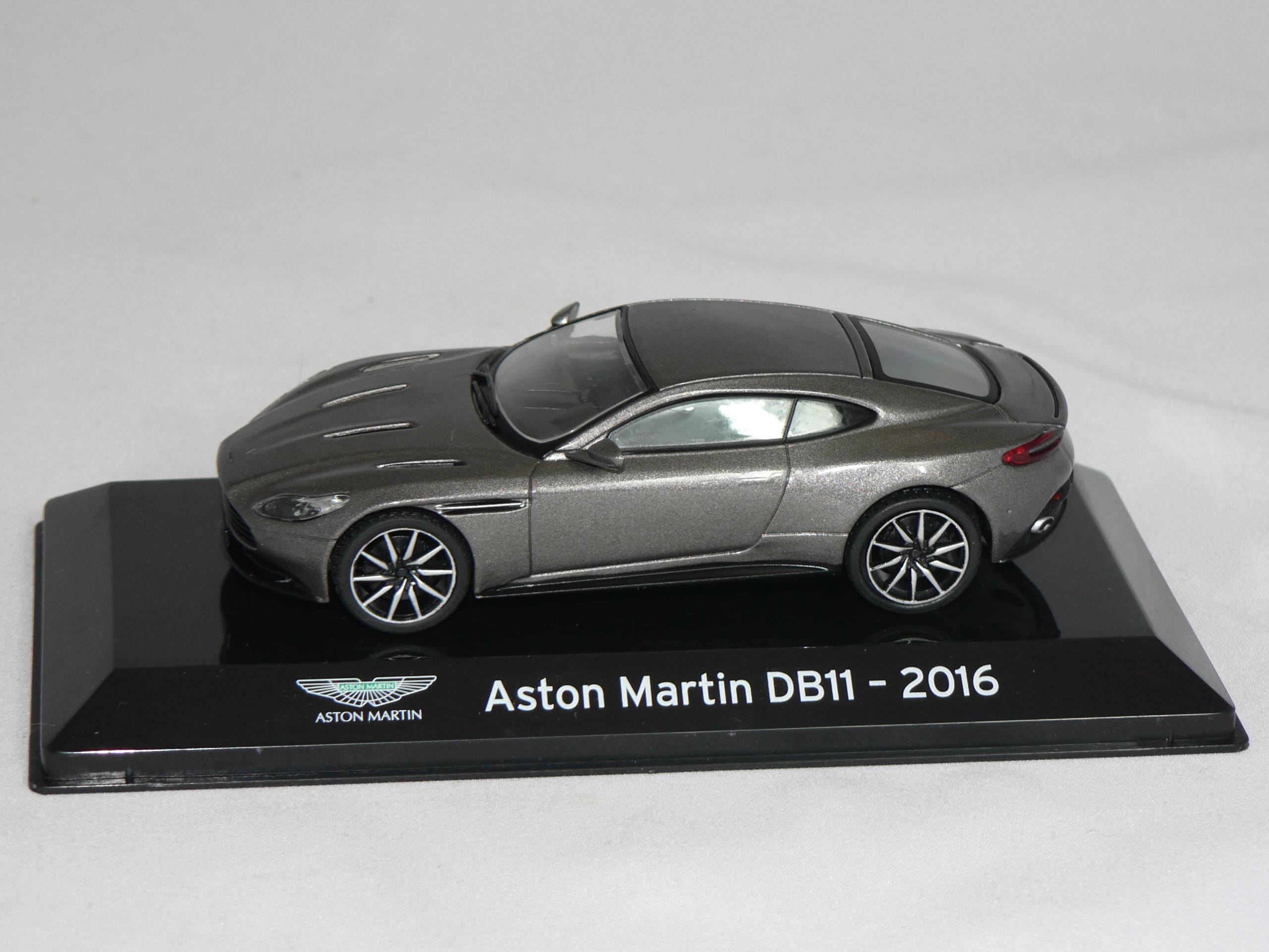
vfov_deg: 13.2
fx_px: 4106
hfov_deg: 17.6
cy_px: 476
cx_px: 634
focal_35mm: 112
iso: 80
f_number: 3.2
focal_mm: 18.6
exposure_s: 1/60
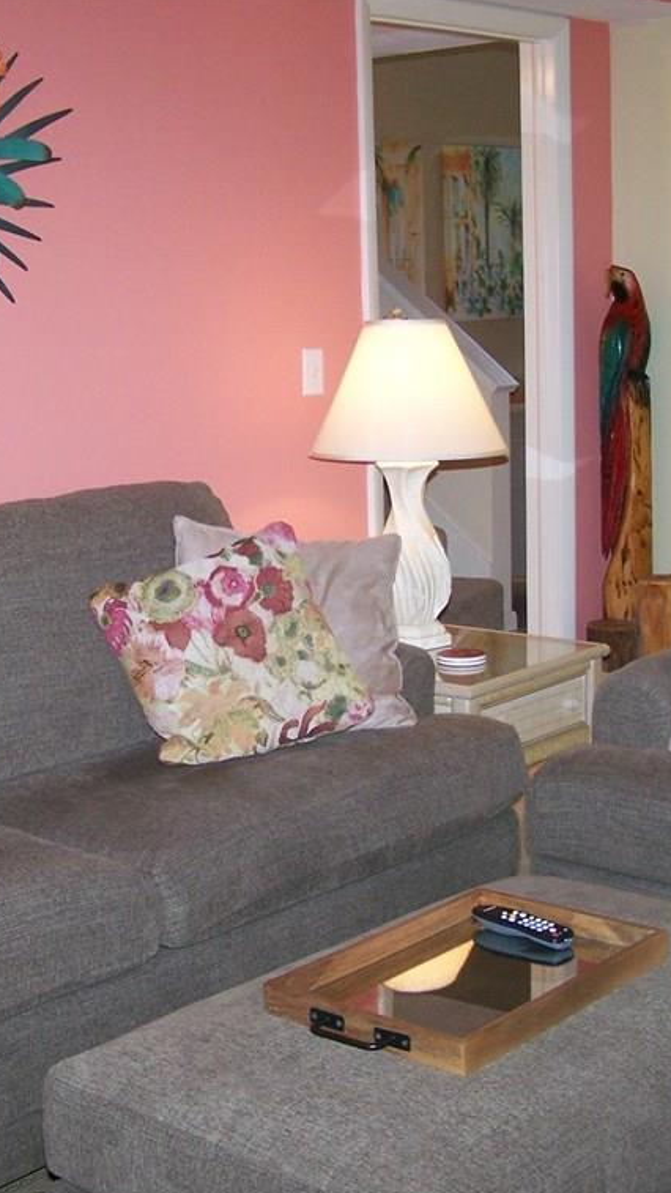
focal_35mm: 56
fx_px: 1771
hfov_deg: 21.4
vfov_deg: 37.2
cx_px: 257
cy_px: 599
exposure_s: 1/60
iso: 160
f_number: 2.8
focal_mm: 6.3
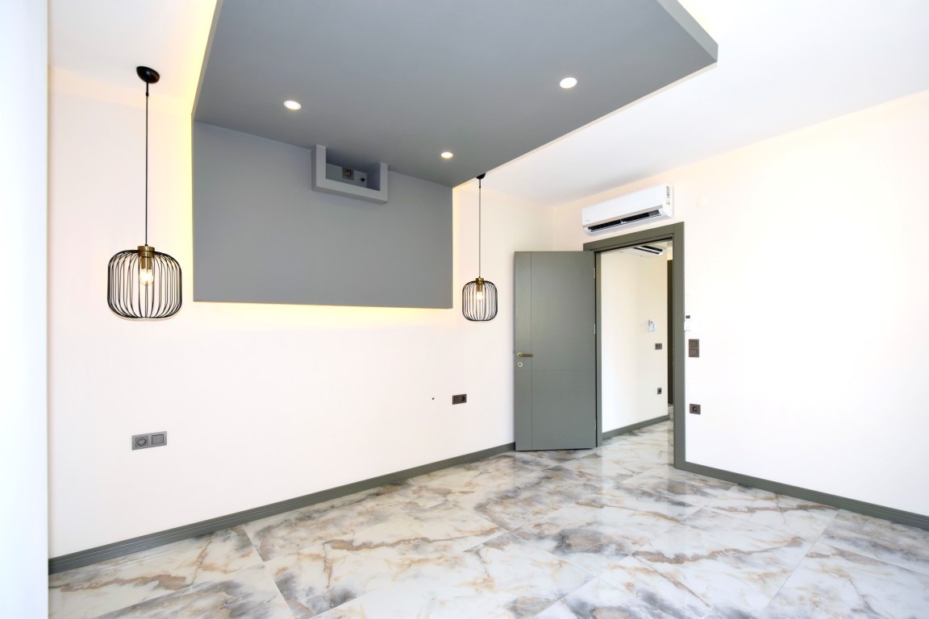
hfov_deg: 100.4
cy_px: 310
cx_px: 464
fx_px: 387
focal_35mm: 15
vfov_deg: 77.3
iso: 400
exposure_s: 1/125
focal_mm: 10
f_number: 5.6
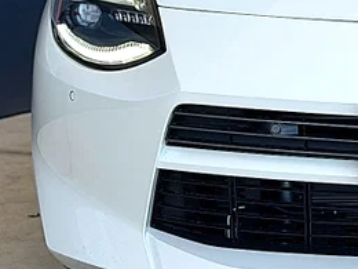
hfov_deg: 14.7
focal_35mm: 129
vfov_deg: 11.4
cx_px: 456
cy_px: 39
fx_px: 1334
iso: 64
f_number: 1.78
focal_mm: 6.76
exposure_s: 1/2577
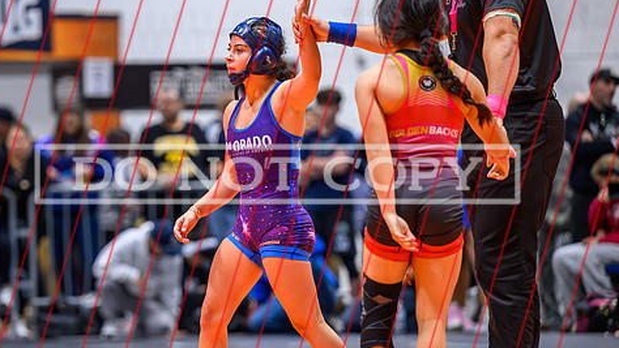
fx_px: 4647
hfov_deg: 7.6
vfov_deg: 4.3
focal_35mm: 283
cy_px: 194
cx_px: 202
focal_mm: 180
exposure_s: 1/800
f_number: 2.8
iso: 3200
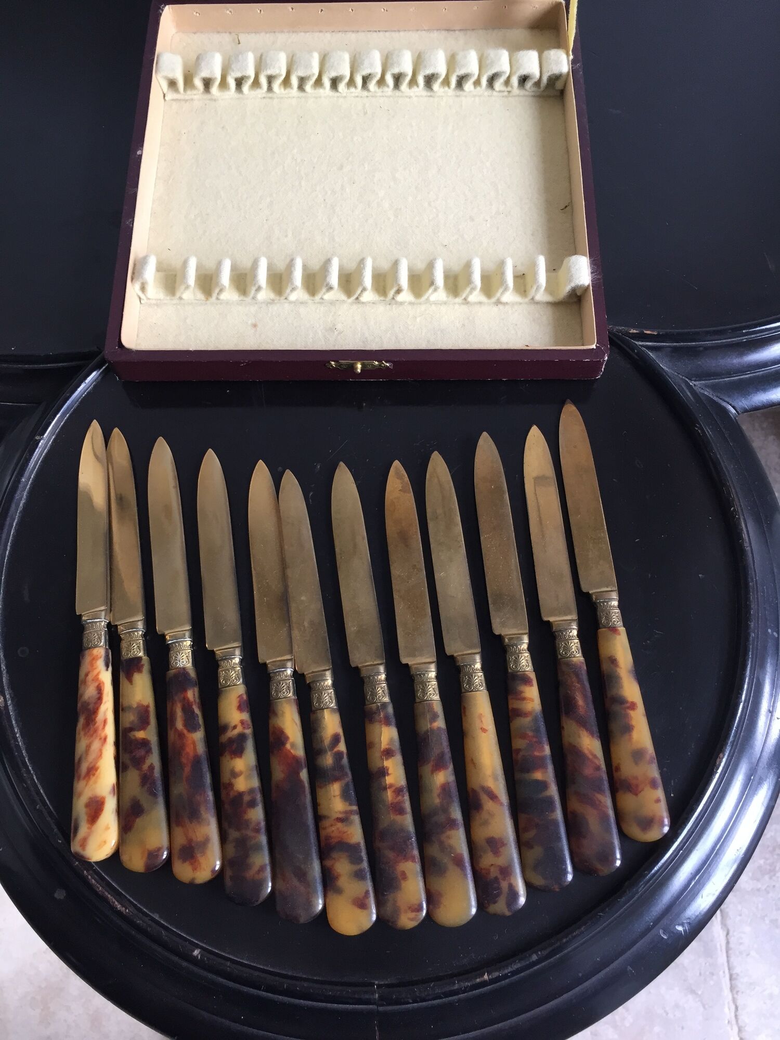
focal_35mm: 29
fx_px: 871
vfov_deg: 61.7
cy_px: 520
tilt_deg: -69.2
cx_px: 390
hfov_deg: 48.2
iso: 32
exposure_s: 1/30
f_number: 2.2
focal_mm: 4.15
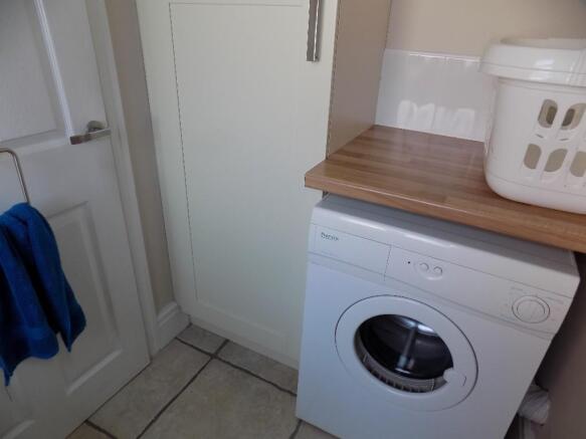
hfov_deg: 73.9
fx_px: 389
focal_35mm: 23
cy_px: 220
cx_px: 293
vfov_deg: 58.9
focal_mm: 4
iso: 80
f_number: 3.1
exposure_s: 1/30
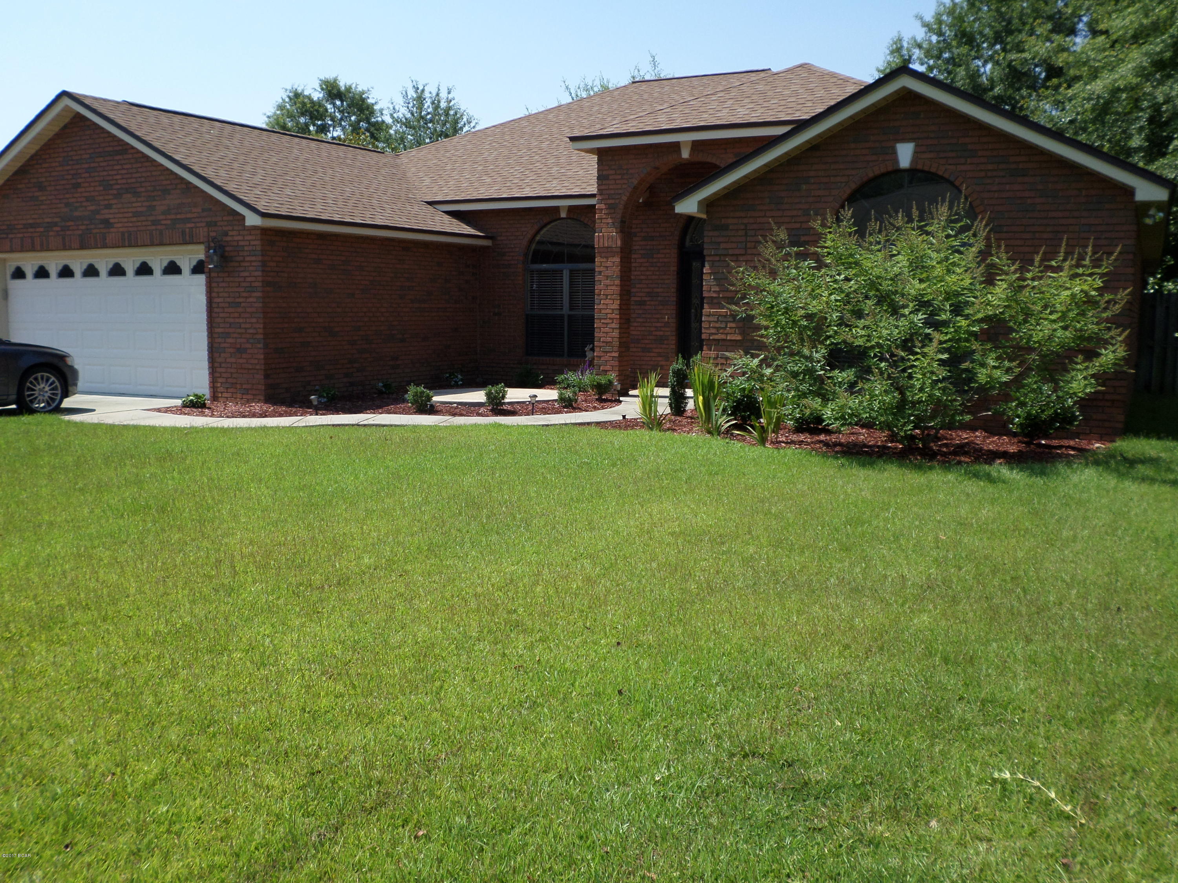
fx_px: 1021
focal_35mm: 30
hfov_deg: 60.0
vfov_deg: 46.8
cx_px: 589
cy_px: 442
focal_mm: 5.5
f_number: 2.7
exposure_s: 1/1000
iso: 80
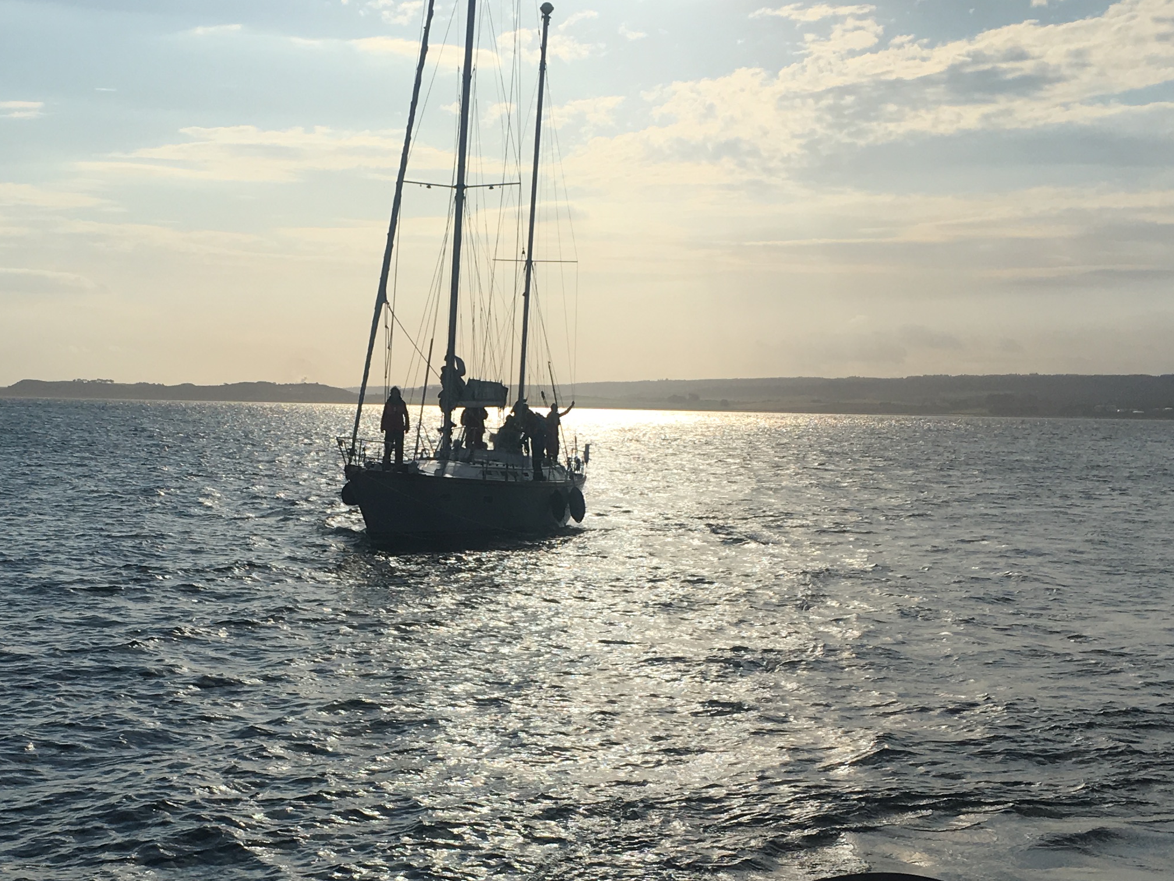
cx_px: 394
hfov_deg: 33.0
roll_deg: -1.3
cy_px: 579
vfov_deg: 25.1
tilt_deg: -3.3
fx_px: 1967
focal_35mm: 58
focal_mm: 4.15
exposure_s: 1/6410
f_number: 2.2
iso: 25
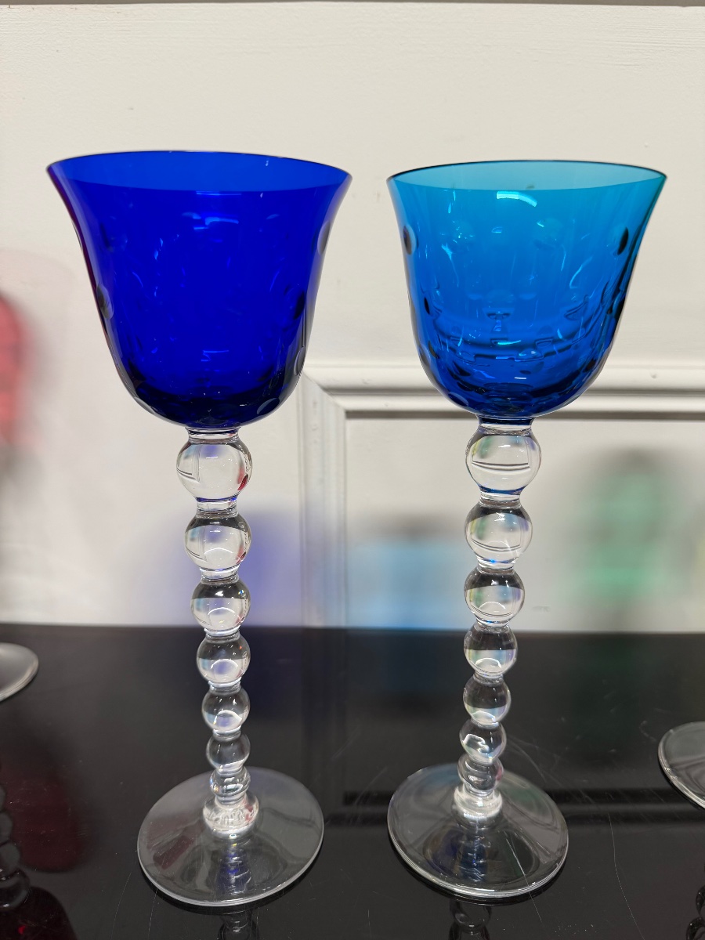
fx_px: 652
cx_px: 352
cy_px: 470
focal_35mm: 24
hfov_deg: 56.8
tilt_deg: -15.7
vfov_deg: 71.6
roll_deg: -0.1
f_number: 1.78
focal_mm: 6.76
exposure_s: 1/50
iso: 160
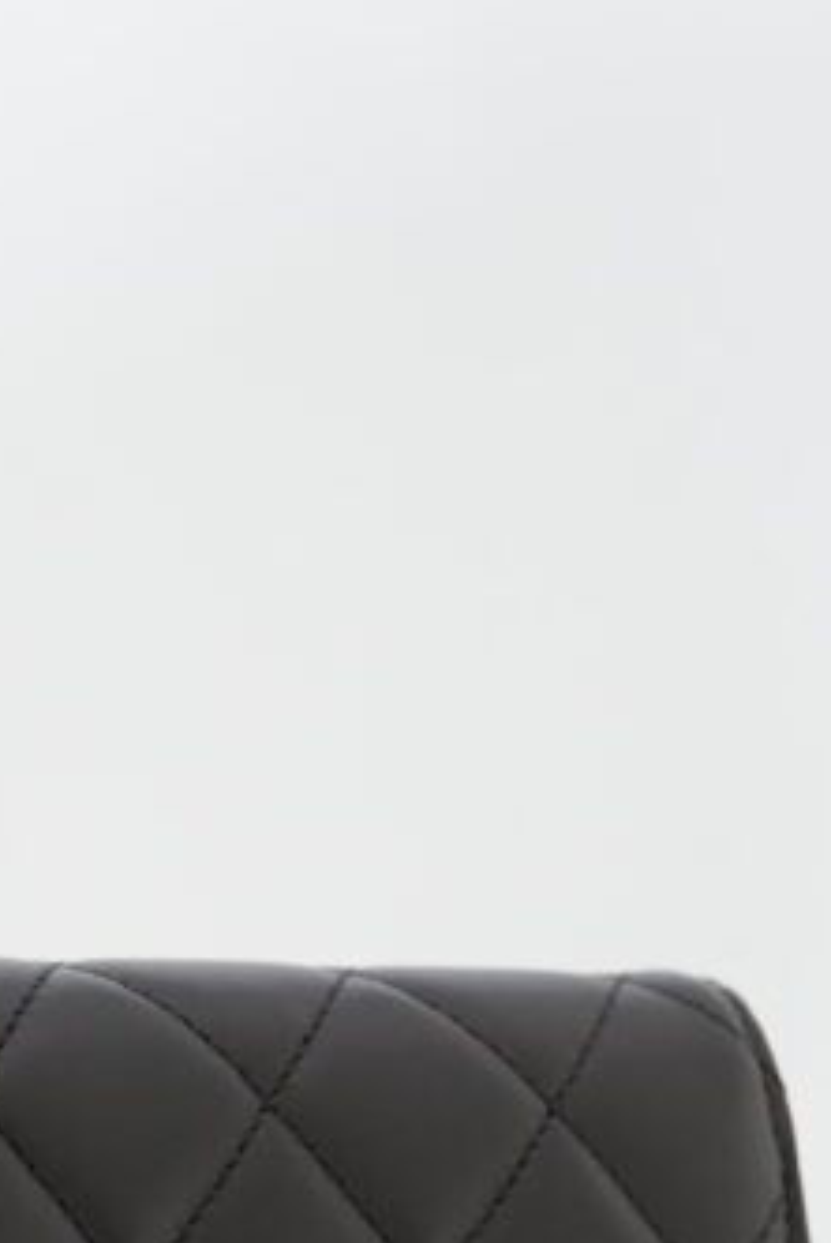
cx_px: -125
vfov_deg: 12.9
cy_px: 1584
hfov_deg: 8.8
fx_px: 5321
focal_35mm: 154
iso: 640
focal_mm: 50
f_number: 6.3
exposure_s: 1/13
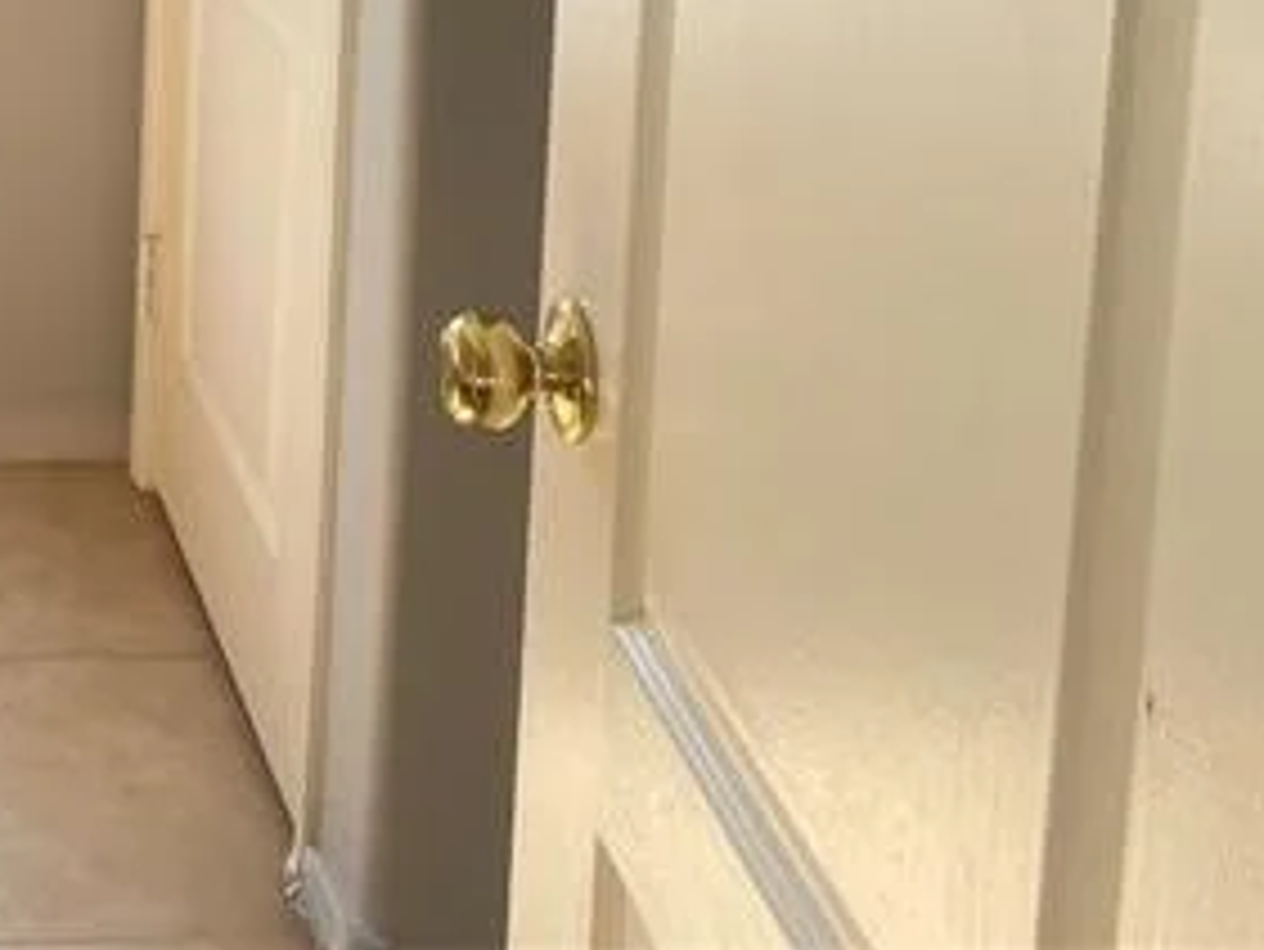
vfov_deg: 18.1
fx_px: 2703
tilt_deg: -7.4
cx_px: -85
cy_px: -396
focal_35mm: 74
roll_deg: -0.8
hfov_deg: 24.7
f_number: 1.6
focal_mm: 4.2
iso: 50
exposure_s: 1/458
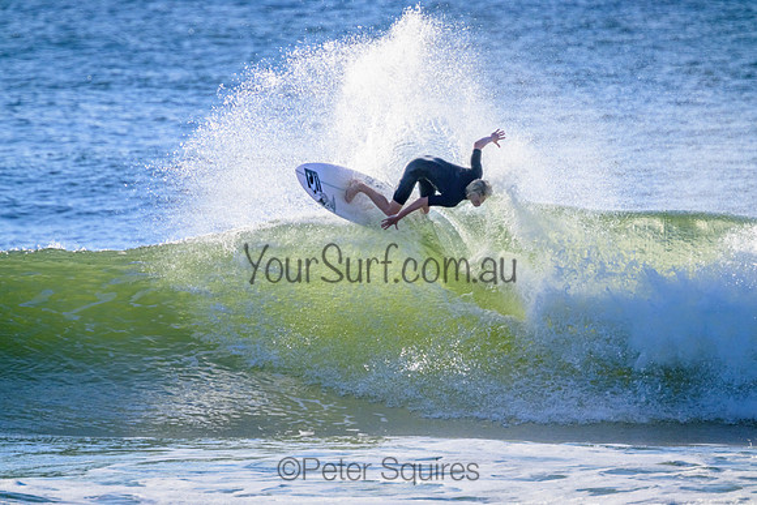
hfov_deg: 2.6
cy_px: 252
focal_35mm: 800
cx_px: 378
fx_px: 16825
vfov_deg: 1.7
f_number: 11
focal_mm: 800
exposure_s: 1/2000
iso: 1100
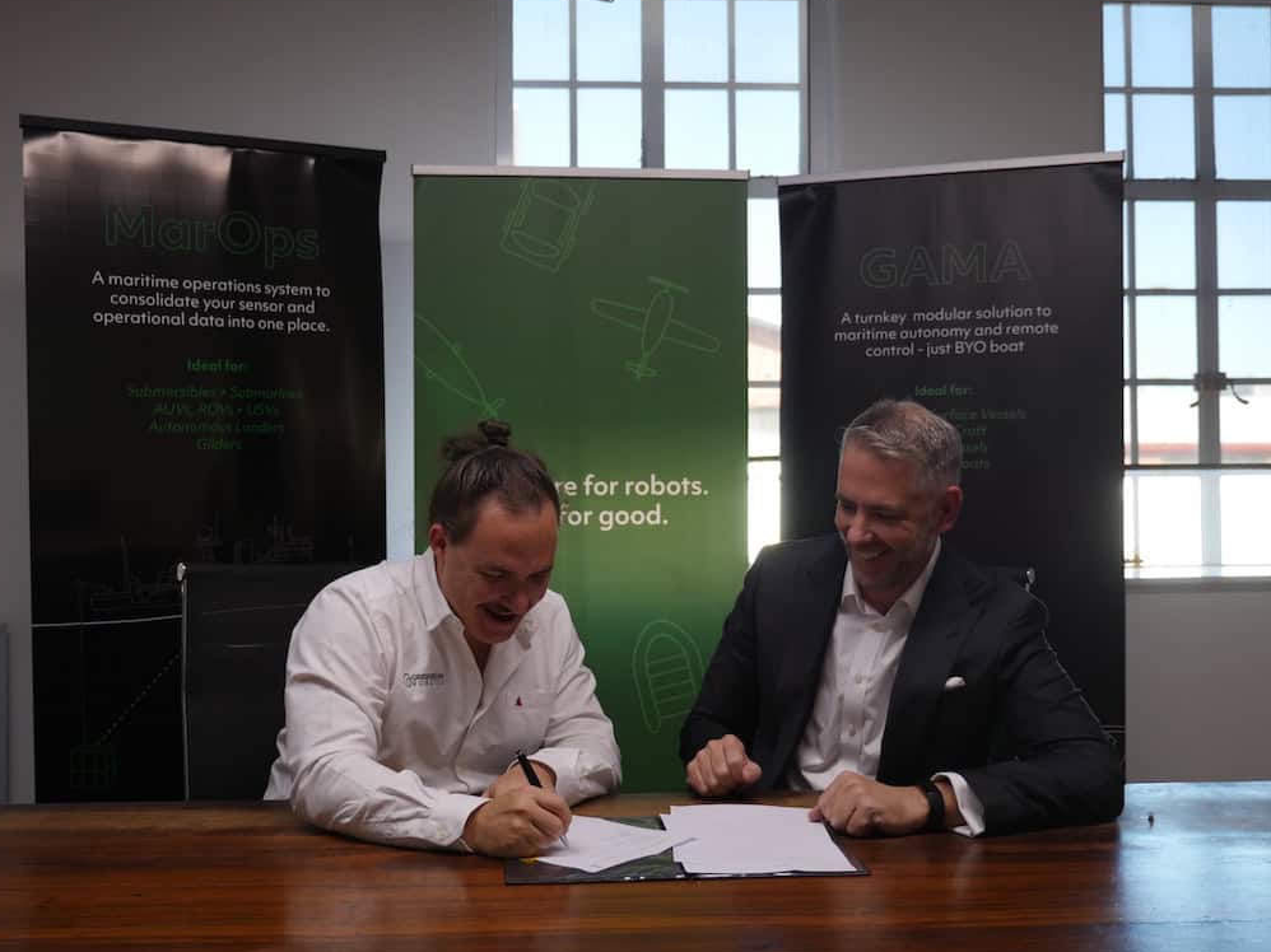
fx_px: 1432
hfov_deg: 47.9
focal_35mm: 39
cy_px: 470
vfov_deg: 36.8
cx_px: 620
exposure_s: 1/60
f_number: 2.8
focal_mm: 19
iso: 500
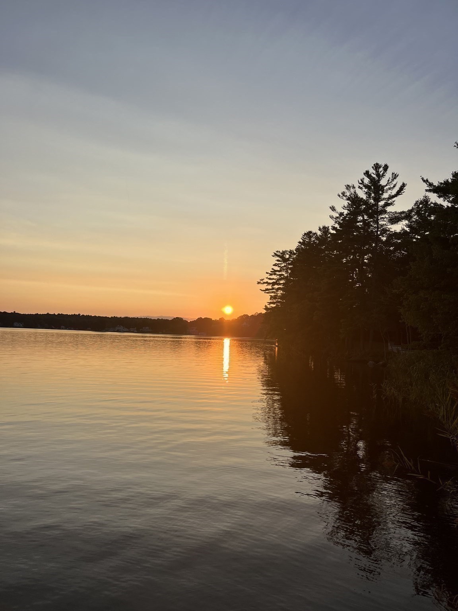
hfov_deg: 53.1
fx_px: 459
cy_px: 306
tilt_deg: +3.3
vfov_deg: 67.3
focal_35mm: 26
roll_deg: -2.0
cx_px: 229
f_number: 1.6
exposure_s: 1/2410
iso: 50
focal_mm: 5.1
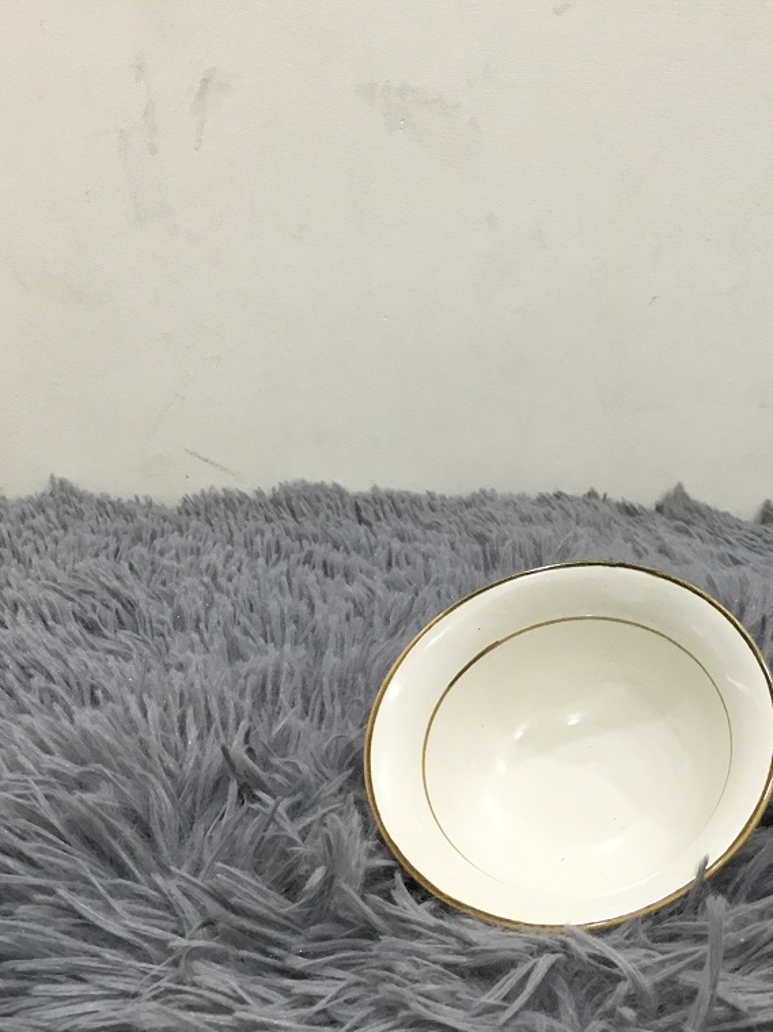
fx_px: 1459
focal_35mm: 49
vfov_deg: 38.9
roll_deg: +0.8
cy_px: 545
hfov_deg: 29.5
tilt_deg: -14.0
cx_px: 509
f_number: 2.4
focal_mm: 3.3
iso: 80
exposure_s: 1/33
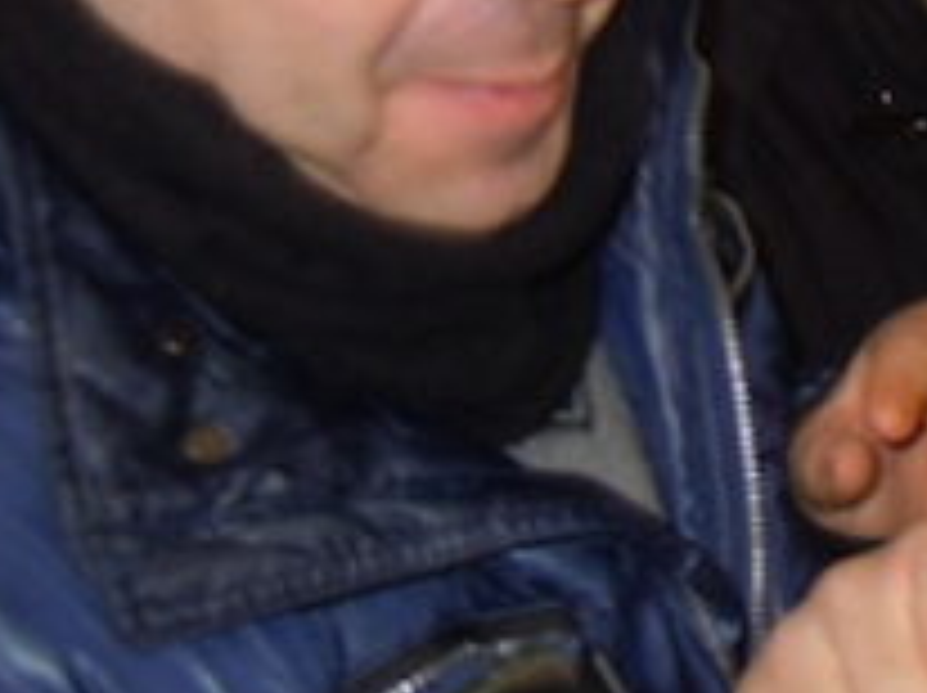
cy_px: -4
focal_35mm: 112
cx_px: 1400
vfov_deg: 13.0
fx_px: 2996
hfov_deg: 16.1
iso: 200
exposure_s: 1/30
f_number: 3.5
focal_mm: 5.4
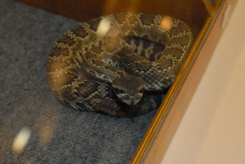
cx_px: 122
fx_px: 532
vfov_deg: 17.6
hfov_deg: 25.9
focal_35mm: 78
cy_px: 82
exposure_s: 1/30
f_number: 5.6
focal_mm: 52
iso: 1600
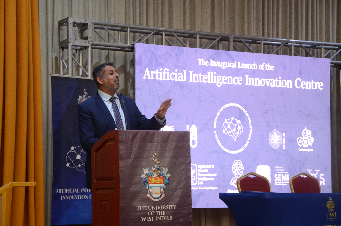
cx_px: 170
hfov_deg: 22.0
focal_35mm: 93
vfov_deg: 14.6
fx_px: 879
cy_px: 113
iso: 1600
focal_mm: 62
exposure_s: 1/60
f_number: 5.6
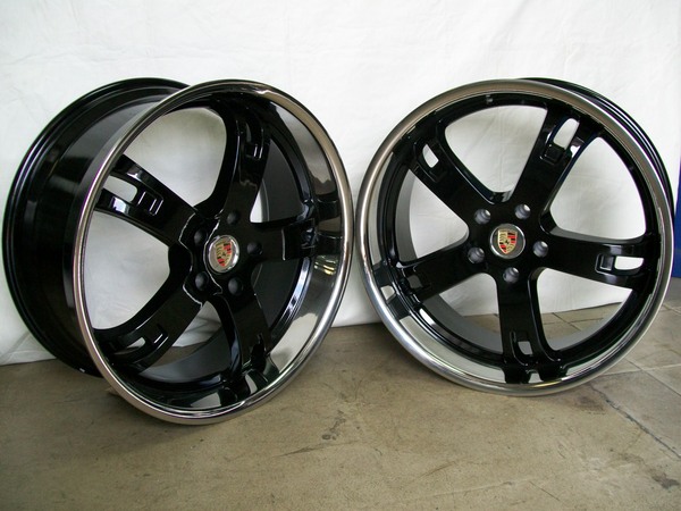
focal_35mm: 36
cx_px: 340
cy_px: 256
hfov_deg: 51.4
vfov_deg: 39.7
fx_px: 708
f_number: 2.7
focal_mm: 6
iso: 93
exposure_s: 1/60
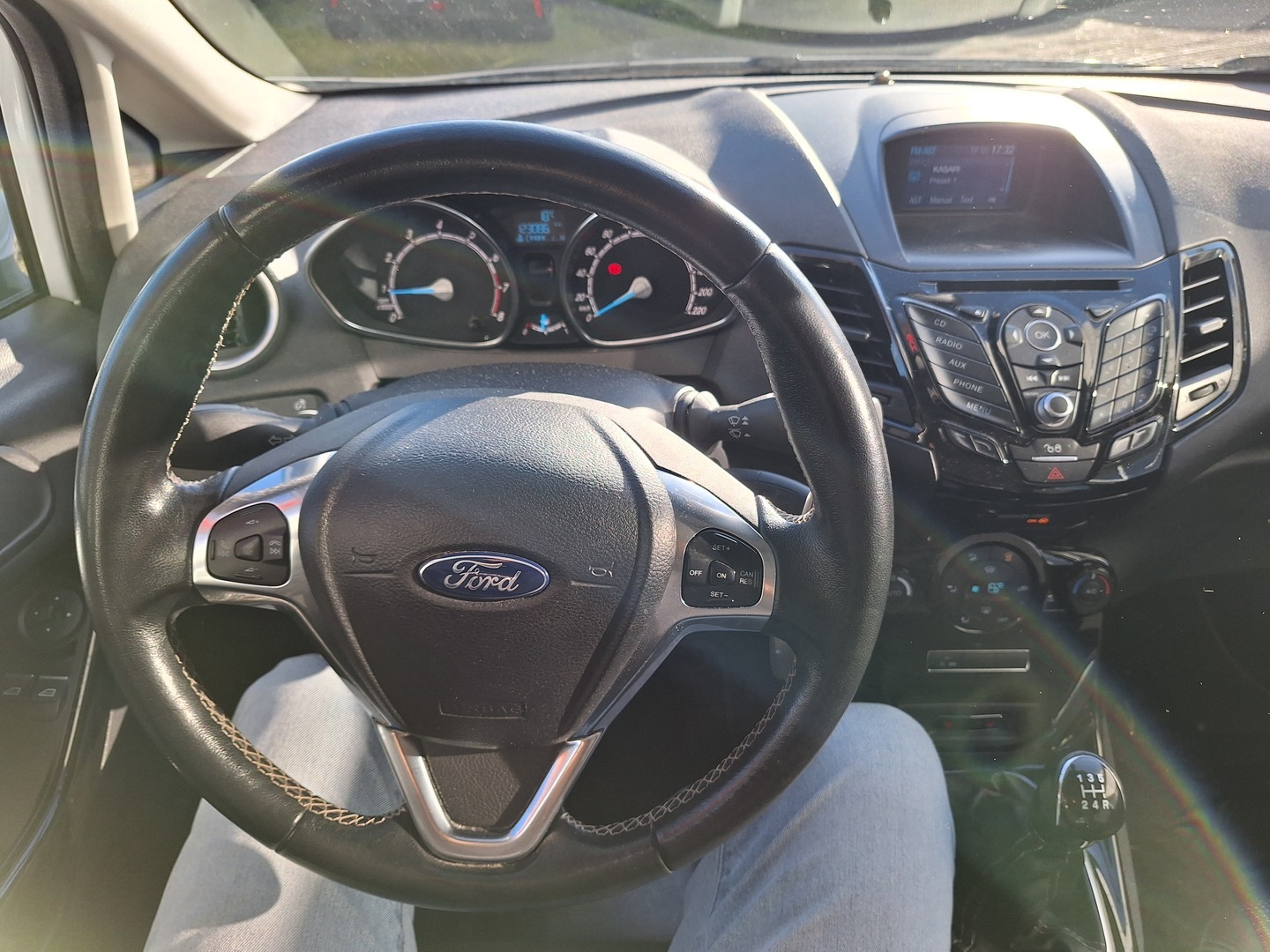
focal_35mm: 23
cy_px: 476
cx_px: 635
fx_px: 844
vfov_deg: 58.9
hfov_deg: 73.9
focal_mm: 5.54
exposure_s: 1/308
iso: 40
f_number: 1.8
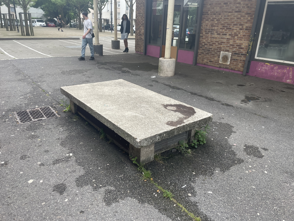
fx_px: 221
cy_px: 110
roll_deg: -1.6
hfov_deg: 67.3
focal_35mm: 26
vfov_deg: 53.1
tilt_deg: -20.9
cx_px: 147
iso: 32
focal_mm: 4.2
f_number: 1.6
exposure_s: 1/152
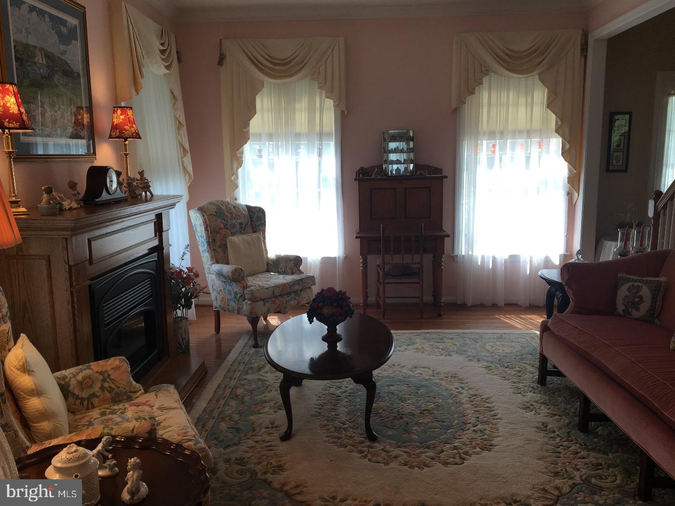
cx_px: 338
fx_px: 565
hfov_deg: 61.7
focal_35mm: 29
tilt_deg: -8.9
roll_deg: -0.3
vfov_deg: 48.2
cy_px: 253
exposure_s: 1/120
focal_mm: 4.15
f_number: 2.2
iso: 32
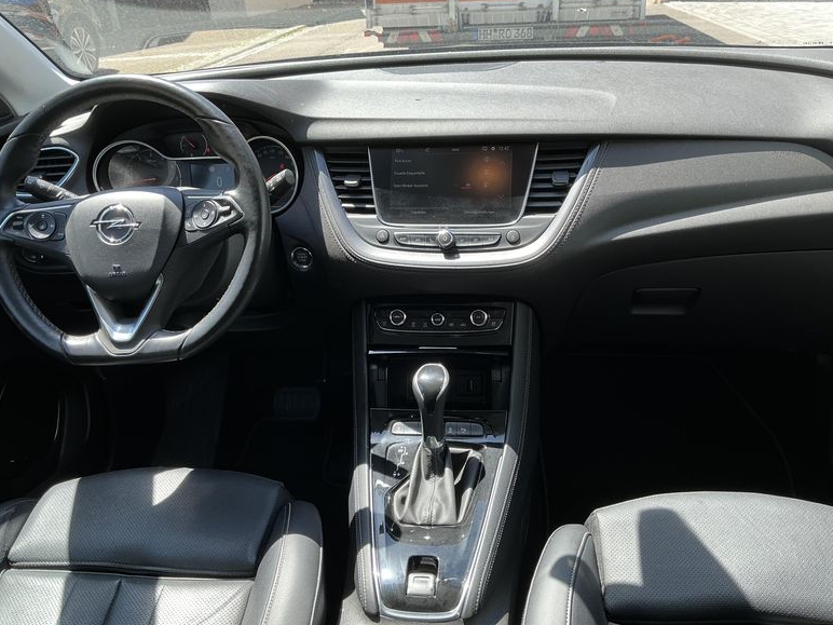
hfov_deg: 61.7
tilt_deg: -24.9
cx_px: 426
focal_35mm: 29
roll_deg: +5.1
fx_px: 698
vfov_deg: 48.2
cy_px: 311
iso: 16
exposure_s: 1/122
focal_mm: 3
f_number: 1.8
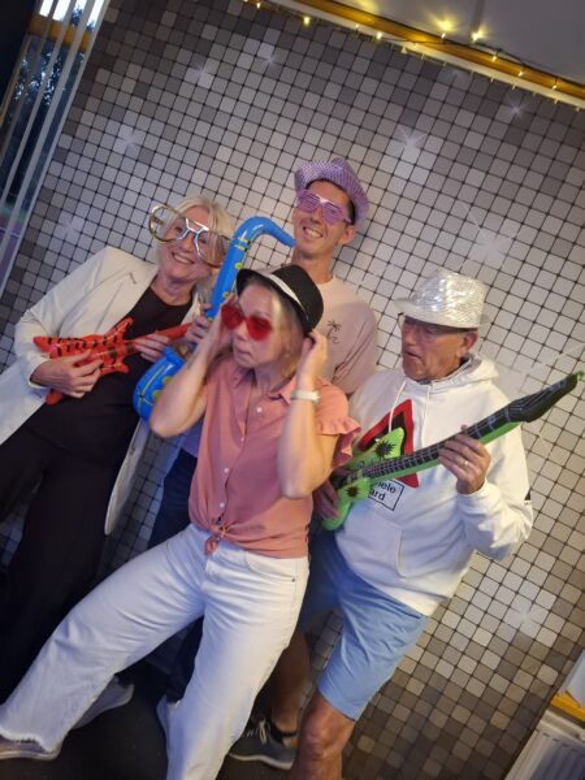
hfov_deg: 58.9
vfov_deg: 73.9
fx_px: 518
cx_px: 292
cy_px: 390
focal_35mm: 23
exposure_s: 1/33
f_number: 1.8
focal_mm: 5.54
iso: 400
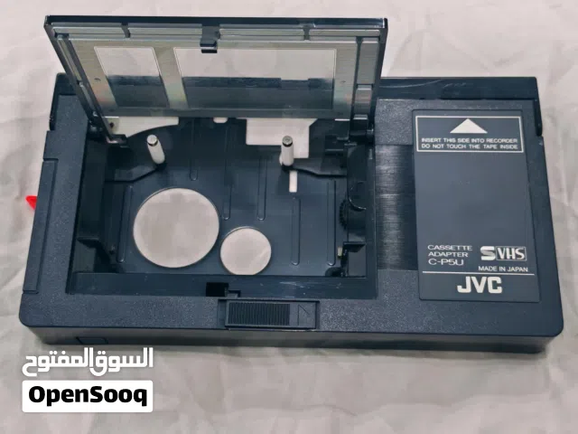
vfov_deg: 29.7
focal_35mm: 49
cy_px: 217
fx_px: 818
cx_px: 289
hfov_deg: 38.9
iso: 800
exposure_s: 1/50
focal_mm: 6.12
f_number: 1.9
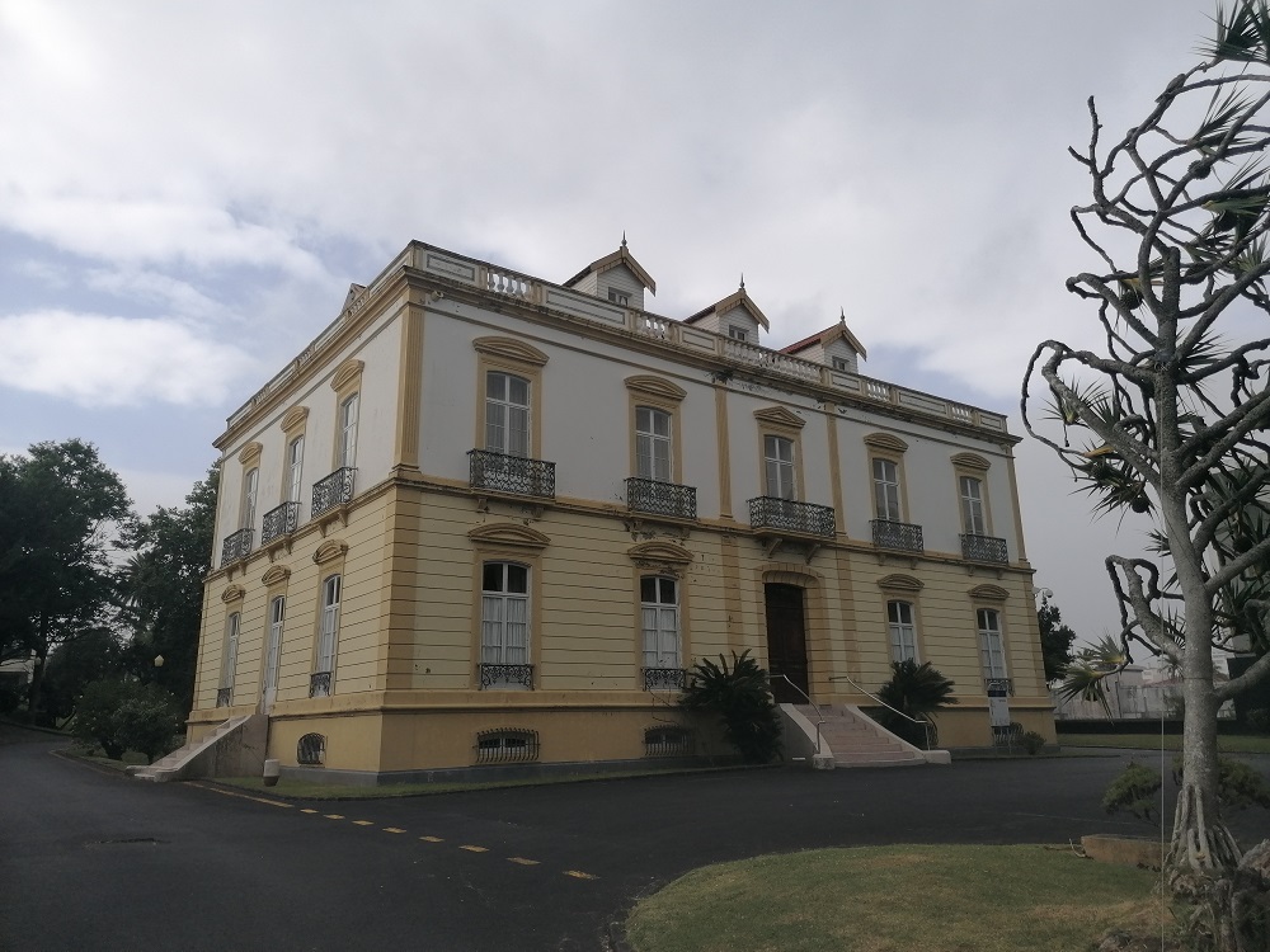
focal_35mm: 27
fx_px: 991
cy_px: 476
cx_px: 635
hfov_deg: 65.3
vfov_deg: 51.4
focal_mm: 4.75
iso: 50
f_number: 1.8
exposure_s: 1/1242
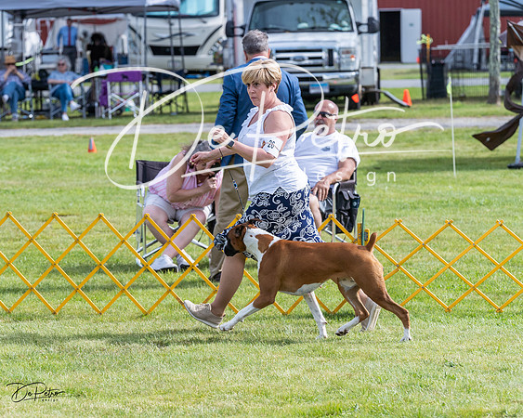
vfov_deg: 8.8
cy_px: 230
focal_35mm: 175
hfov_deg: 11.0
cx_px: 212
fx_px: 2715
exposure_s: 1/1250
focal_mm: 138
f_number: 5.6
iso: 320
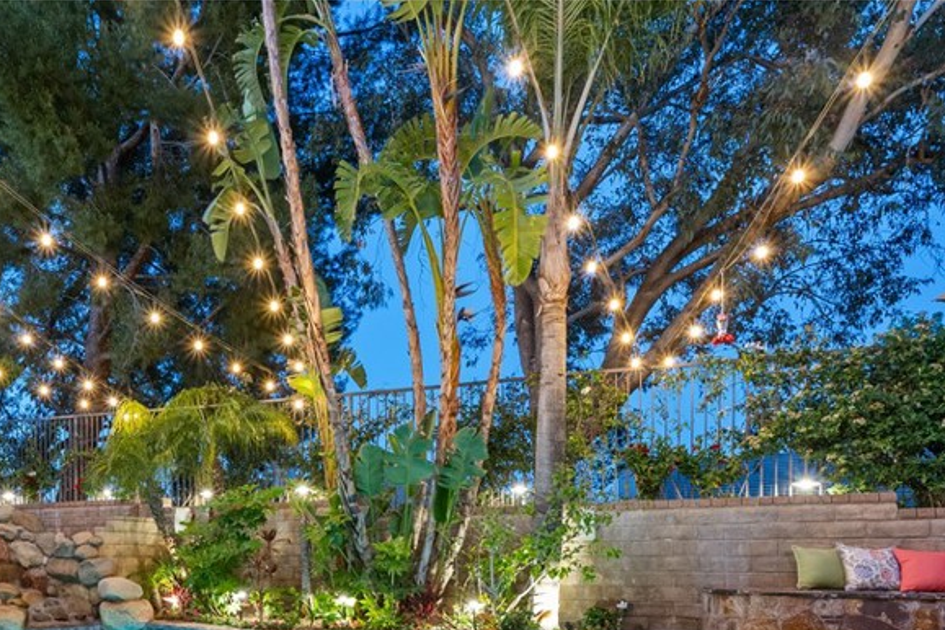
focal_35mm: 23
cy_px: 556
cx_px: 269
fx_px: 604
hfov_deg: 72.3
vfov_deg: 49.6
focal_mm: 13
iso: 1250
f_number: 9
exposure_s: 1.3
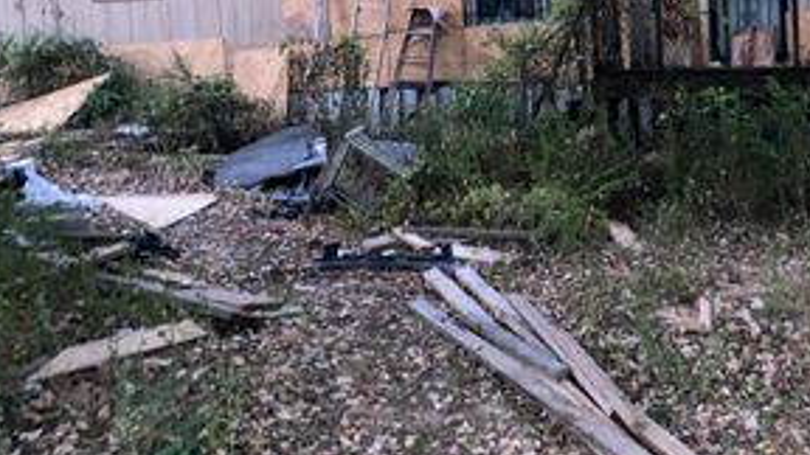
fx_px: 1138
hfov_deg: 38.0
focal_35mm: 53
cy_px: 97
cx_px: 624
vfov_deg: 22.4
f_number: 1.8
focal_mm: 3.99
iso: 160
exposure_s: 1/4
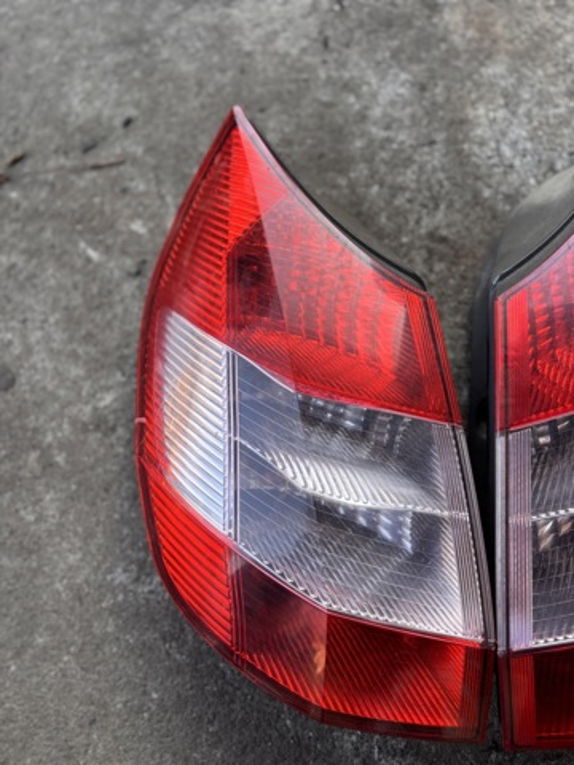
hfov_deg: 53.1
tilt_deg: -77.3
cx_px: 287
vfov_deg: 67.3
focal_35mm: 26
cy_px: 382
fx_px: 575
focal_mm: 5.96
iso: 40
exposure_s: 1/121
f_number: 1.6
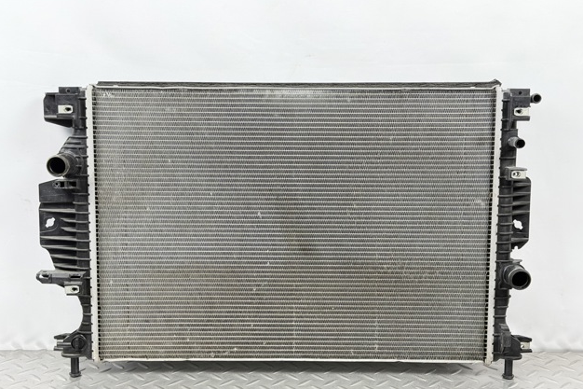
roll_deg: +0.0
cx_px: 294
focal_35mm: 51
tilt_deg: -15.8
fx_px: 826
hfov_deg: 38.9
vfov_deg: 26.5
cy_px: 202
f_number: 1.78
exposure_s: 1/50
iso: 125
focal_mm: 6.76
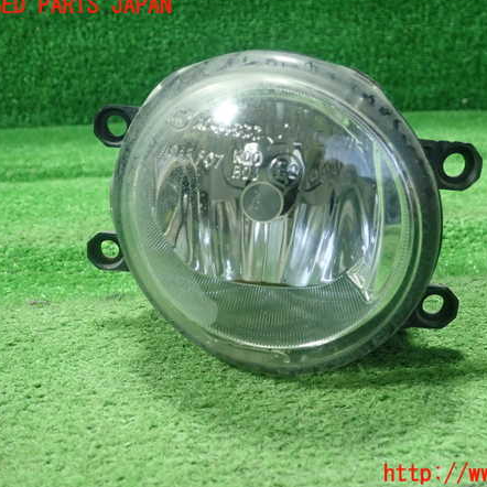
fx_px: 573
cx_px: 302
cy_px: 240
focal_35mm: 36
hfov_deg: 45.7
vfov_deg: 46.0
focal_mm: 5.5
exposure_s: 1/125
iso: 640
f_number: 2.3
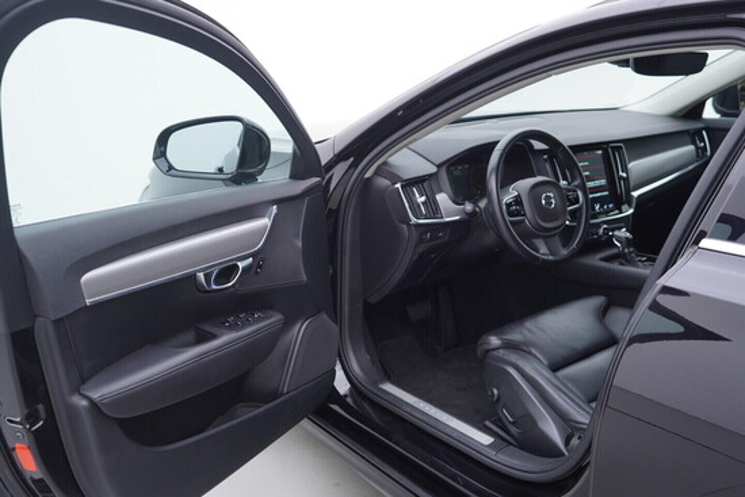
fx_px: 745
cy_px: 248
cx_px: 372
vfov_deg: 36.9
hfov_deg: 53.1
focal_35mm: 36
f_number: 3.2
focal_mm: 24
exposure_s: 1/50
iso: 125
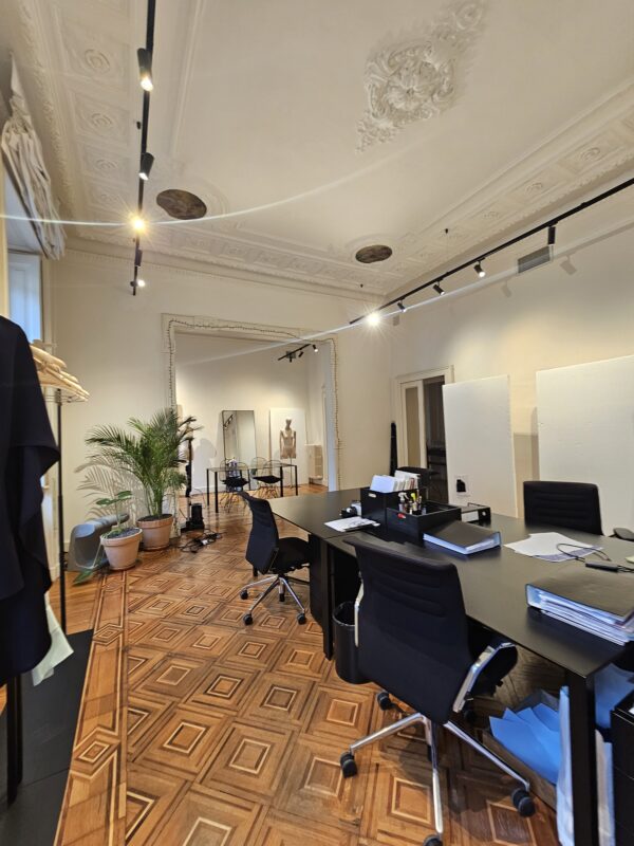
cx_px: 317
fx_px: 317
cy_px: 423
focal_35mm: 13
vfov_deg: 106.2
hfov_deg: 89.9
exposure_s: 1/50
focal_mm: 2.2
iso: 125
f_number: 2.2
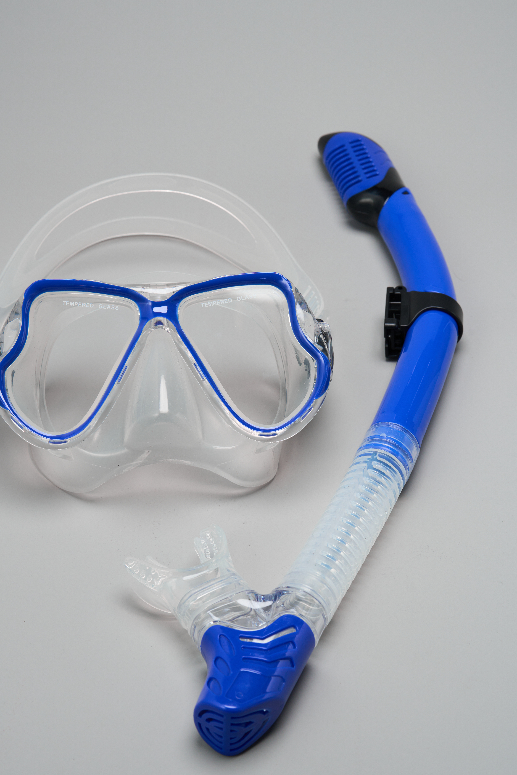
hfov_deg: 16.4
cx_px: 211
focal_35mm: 83
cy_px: 385
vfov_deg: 24.5
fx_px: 1788
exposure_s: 1/30
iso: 200
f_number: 11
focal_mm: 70
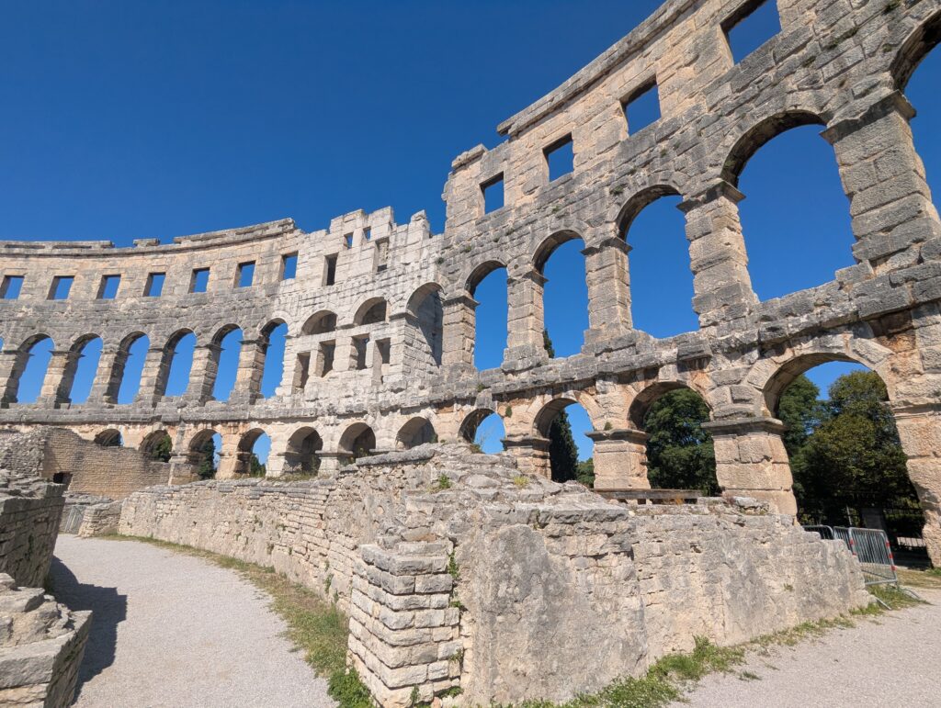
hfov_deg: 94.4
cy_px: 354
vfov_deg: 78.2
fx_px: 436
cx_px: 470
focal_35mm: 16
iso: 45
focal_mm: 2.35
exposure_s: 1/1821
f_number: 2.2
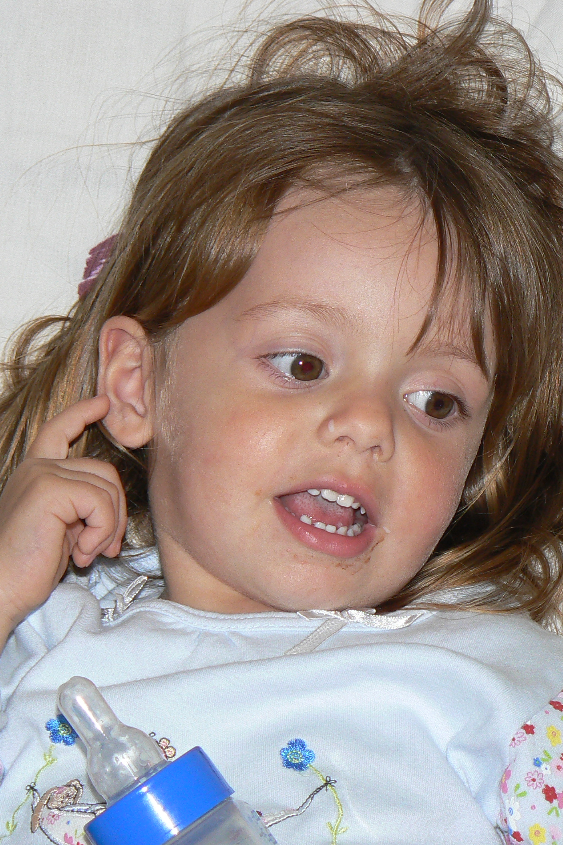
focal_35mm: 200
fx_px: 4691
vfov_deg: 10.3
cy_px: 422
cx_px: 335
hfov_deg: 6.9
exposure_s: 1/30
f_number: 3.2
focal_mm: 24.1
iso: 100
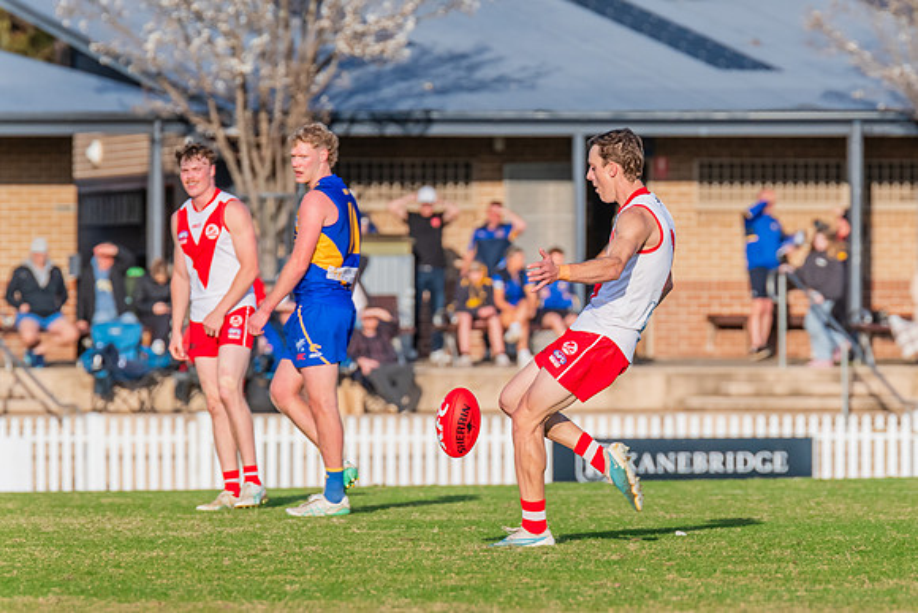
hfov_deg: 3.6
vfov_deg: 2.4
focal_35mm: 569
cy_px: 329
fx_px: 14524
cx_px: 621
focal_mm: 420
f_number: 9
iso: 800
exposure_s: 1/1250
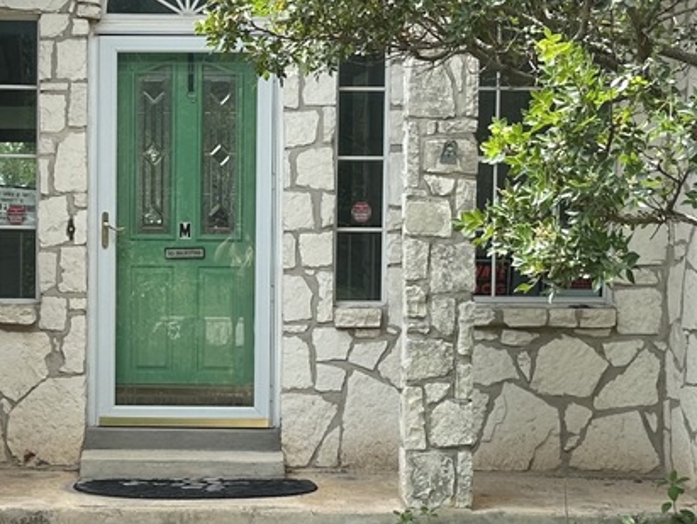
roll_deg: -0.8
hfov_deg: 23.1
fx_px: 1693
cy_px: 290
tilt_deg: -2.0
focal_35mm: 84
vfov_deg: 17.6
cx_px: 205
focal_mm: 6.86
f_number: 1.78
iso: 80
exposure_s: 1/1949
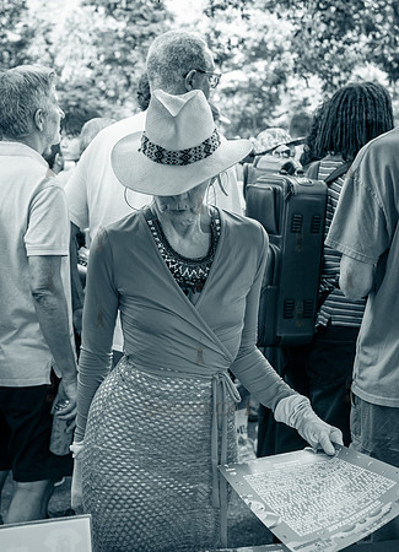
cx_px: 156
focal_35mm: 61
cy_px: 247
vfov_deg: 31.9
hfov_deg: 23.3
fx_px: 967
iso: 800
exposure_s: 1/200
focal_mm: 38
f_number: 3.5
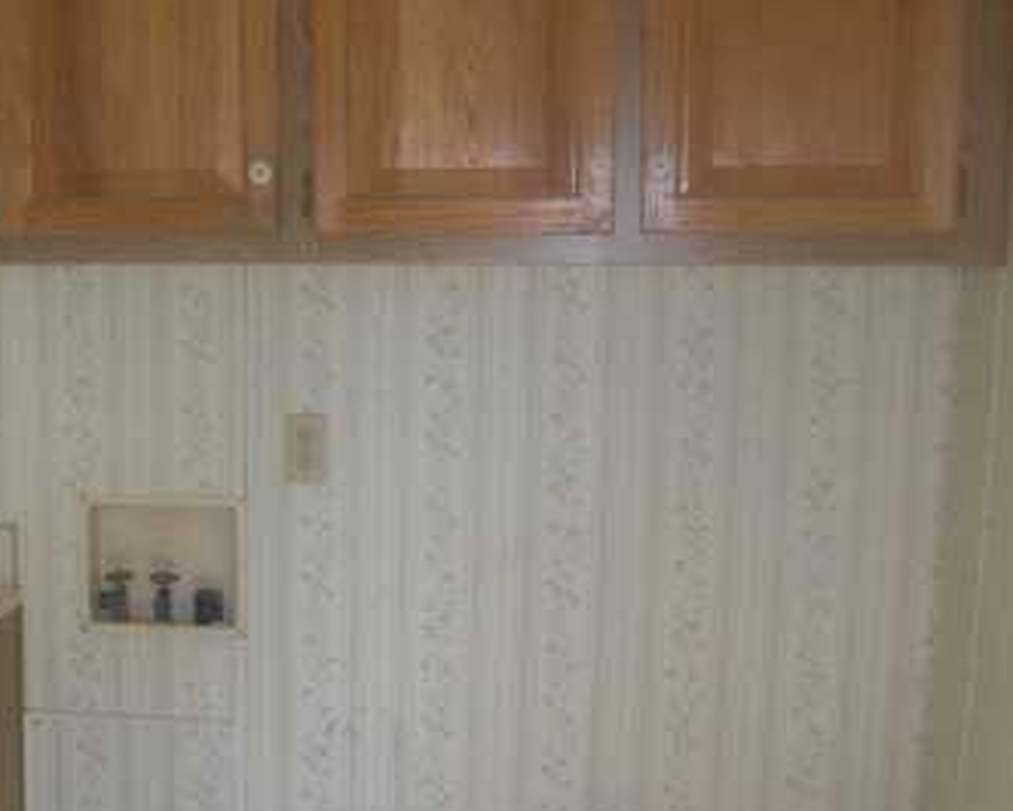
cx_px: 101
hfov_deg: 26.9
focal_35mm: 68
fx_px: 2039
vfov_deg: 22.2
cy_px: 633
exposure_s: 1/60
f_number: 2.8
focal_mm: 6.3
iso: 200
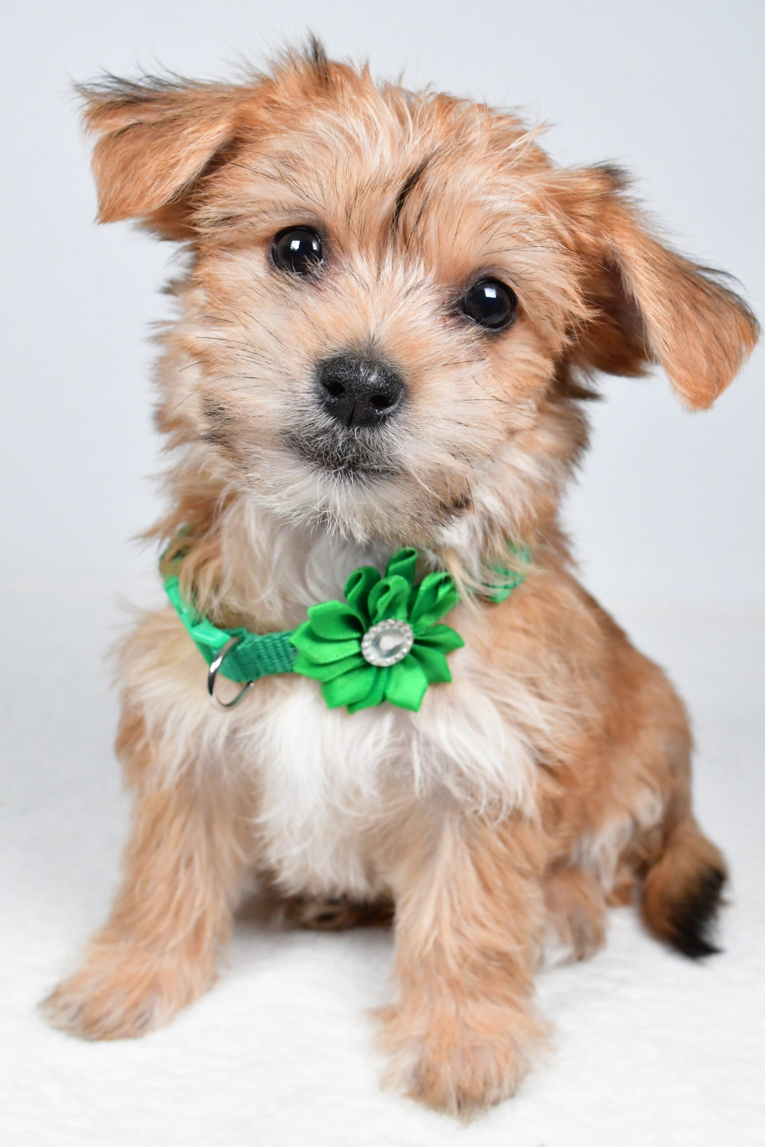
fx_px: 1338
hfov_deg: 31.9
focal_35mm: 42
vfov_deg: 46.4
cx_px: 382
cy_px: 574
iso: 5000
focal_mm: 28
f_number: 9
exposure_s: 1/800
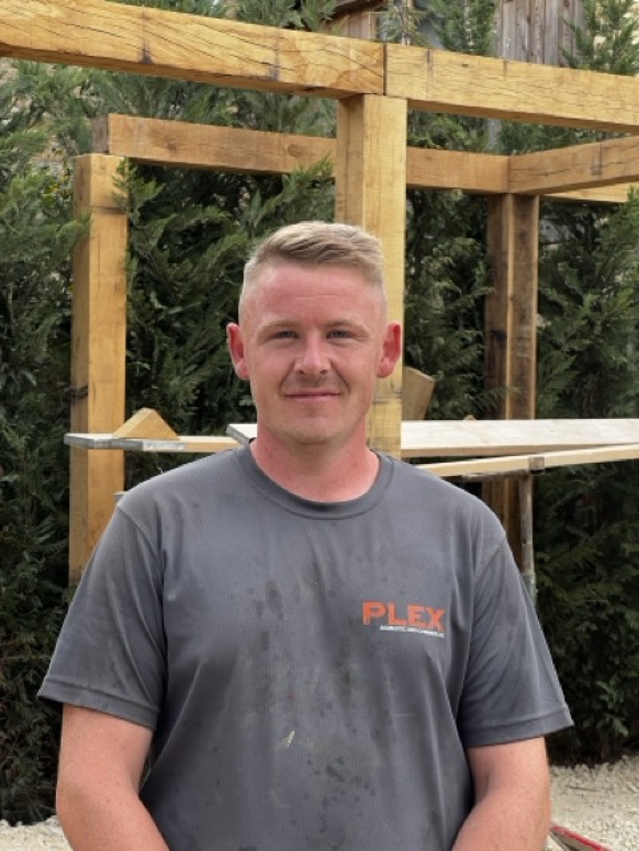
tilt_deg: +1.7
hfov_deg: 19.1
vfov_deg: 25.3
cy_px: 426
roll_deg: -1.0
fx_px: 1895
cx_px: 320
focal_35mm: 77
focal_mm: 9
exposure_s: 1/99
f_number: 2.8
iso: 40
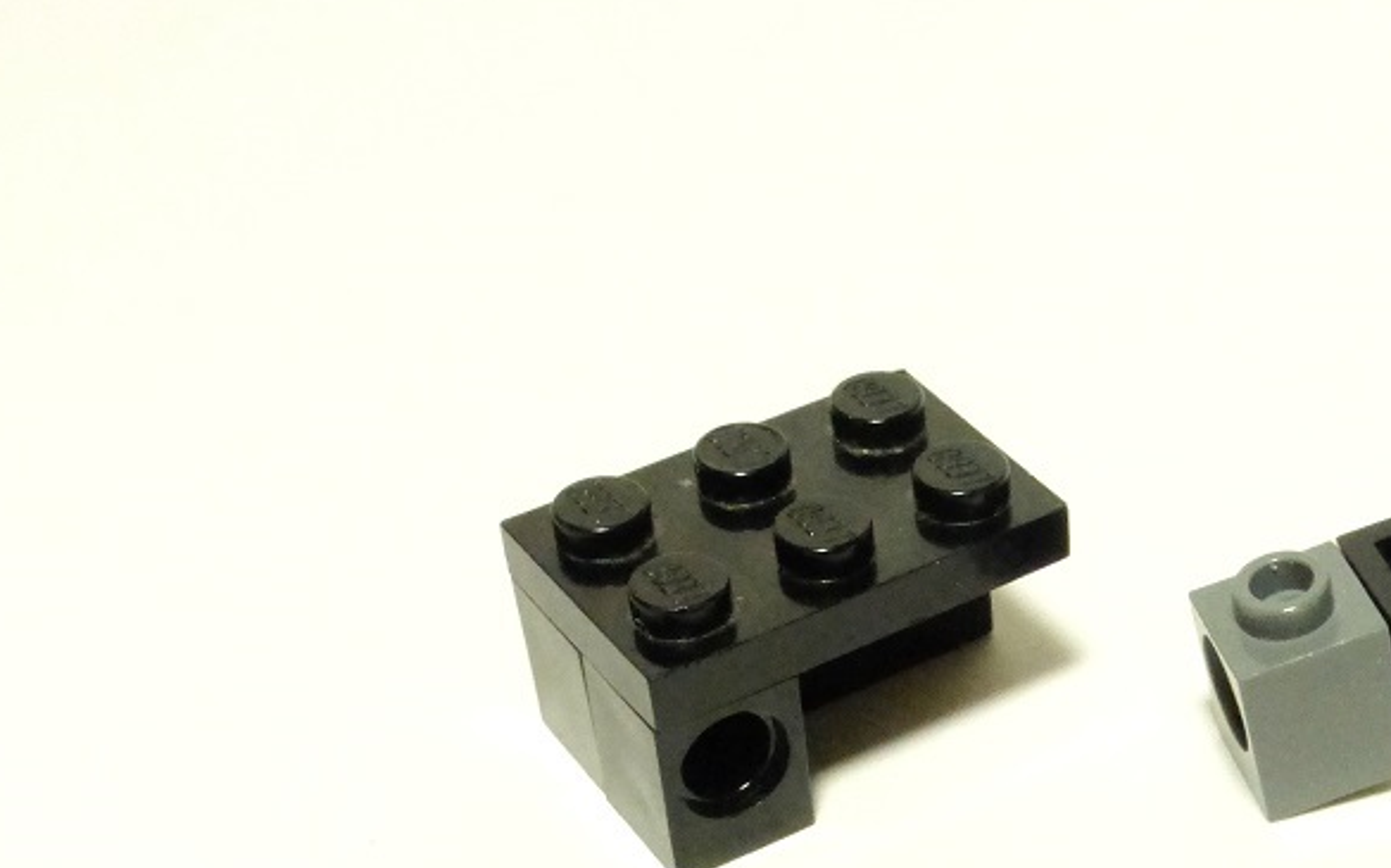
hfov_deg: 28.3
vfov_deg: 17.6
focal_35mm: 71
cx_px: 1146
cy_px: 1011
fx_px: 2690
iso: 800
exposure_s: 1/60
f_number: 6.3
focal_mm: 6.1
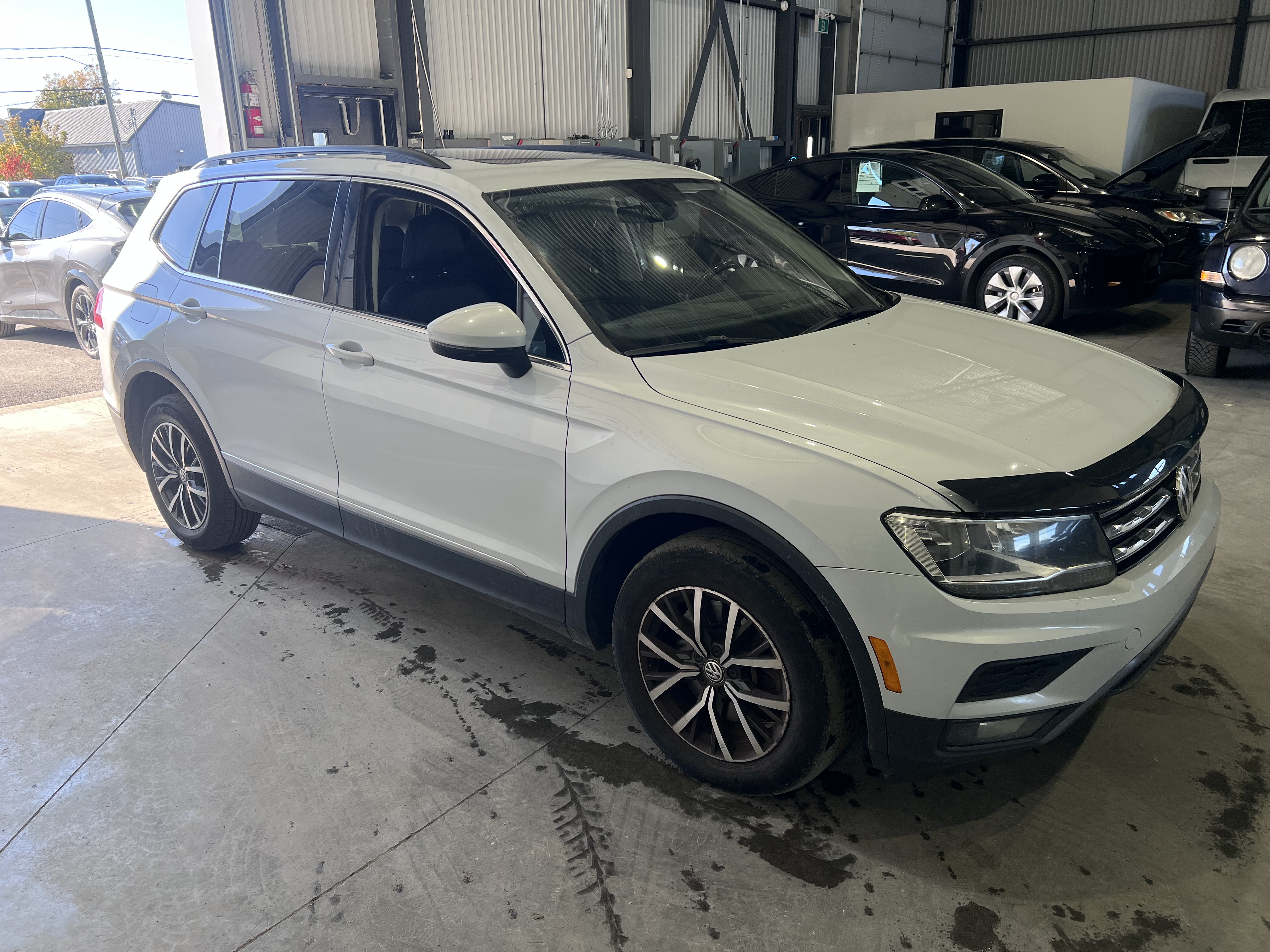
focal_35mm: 26
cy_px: 476
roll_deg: +2.0
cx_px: 635
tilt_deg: -18.3
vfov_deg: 53.1
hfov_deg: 67.3
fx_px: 954
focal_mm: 5.7
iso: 50
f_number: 1.5
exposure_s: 1/411
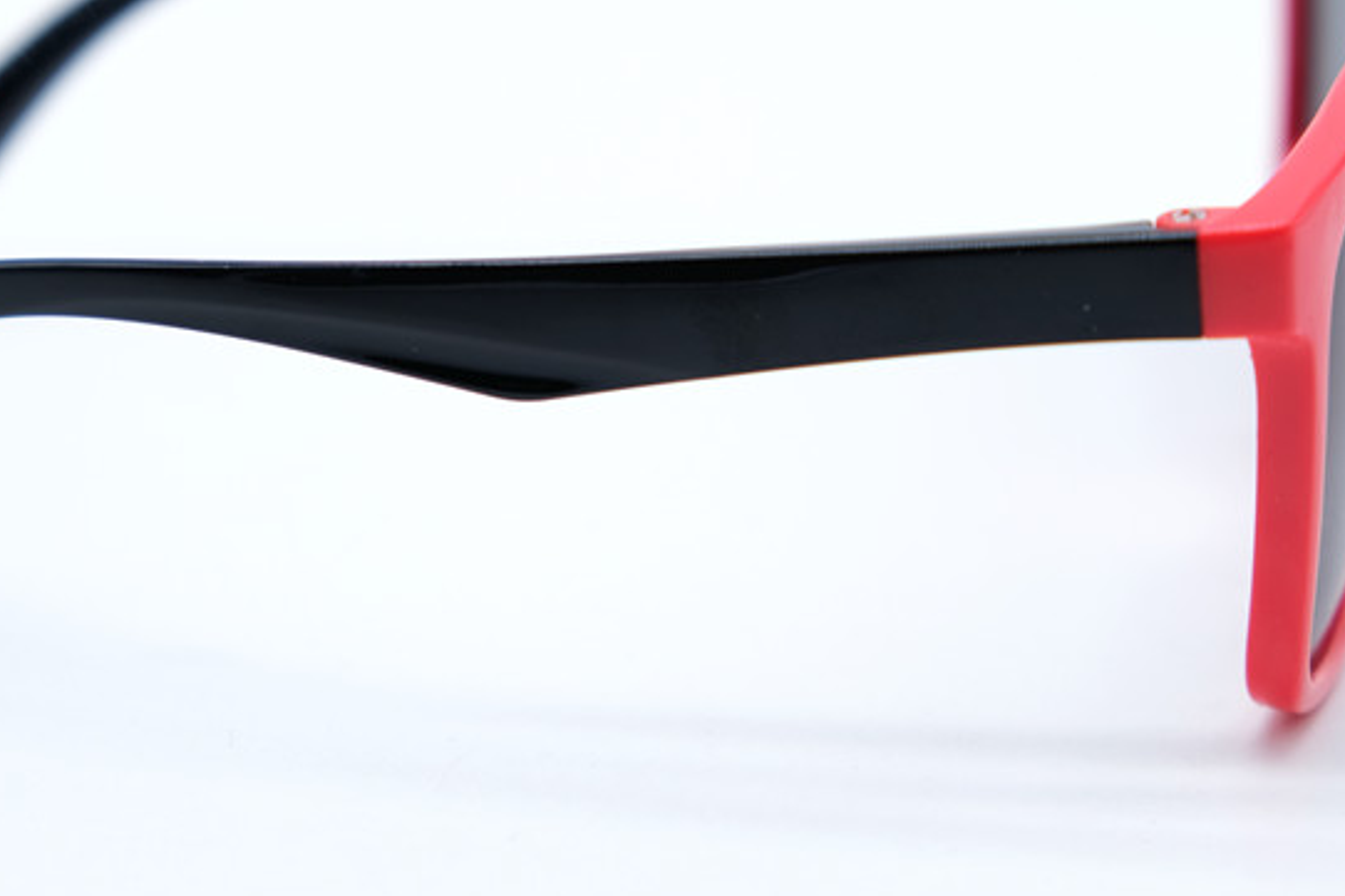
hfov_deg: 13.4
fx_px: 5714
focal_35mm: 153
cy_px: 367
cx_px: 511
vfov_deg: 9.0
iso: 160
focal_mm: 55
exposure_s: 1/240
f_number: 4.5
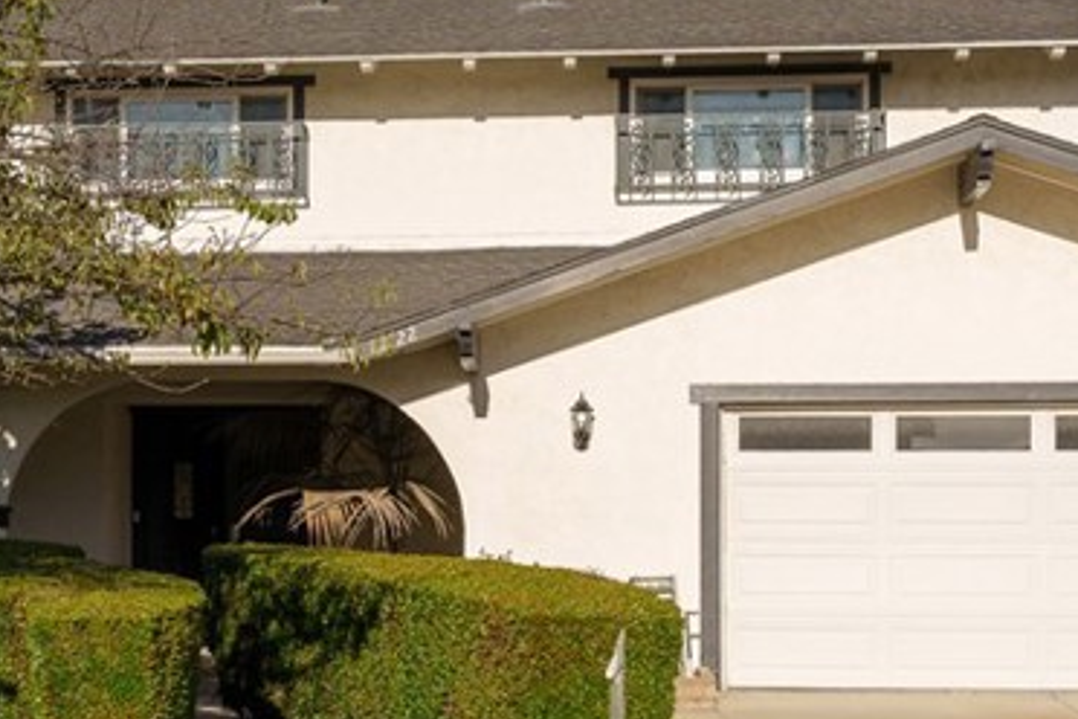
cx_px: 258
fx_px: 2306
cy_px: 394
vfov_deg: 17.7
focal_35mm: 77
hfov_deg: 26.0
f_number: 8
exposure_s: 1/320
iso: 100
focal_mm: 28
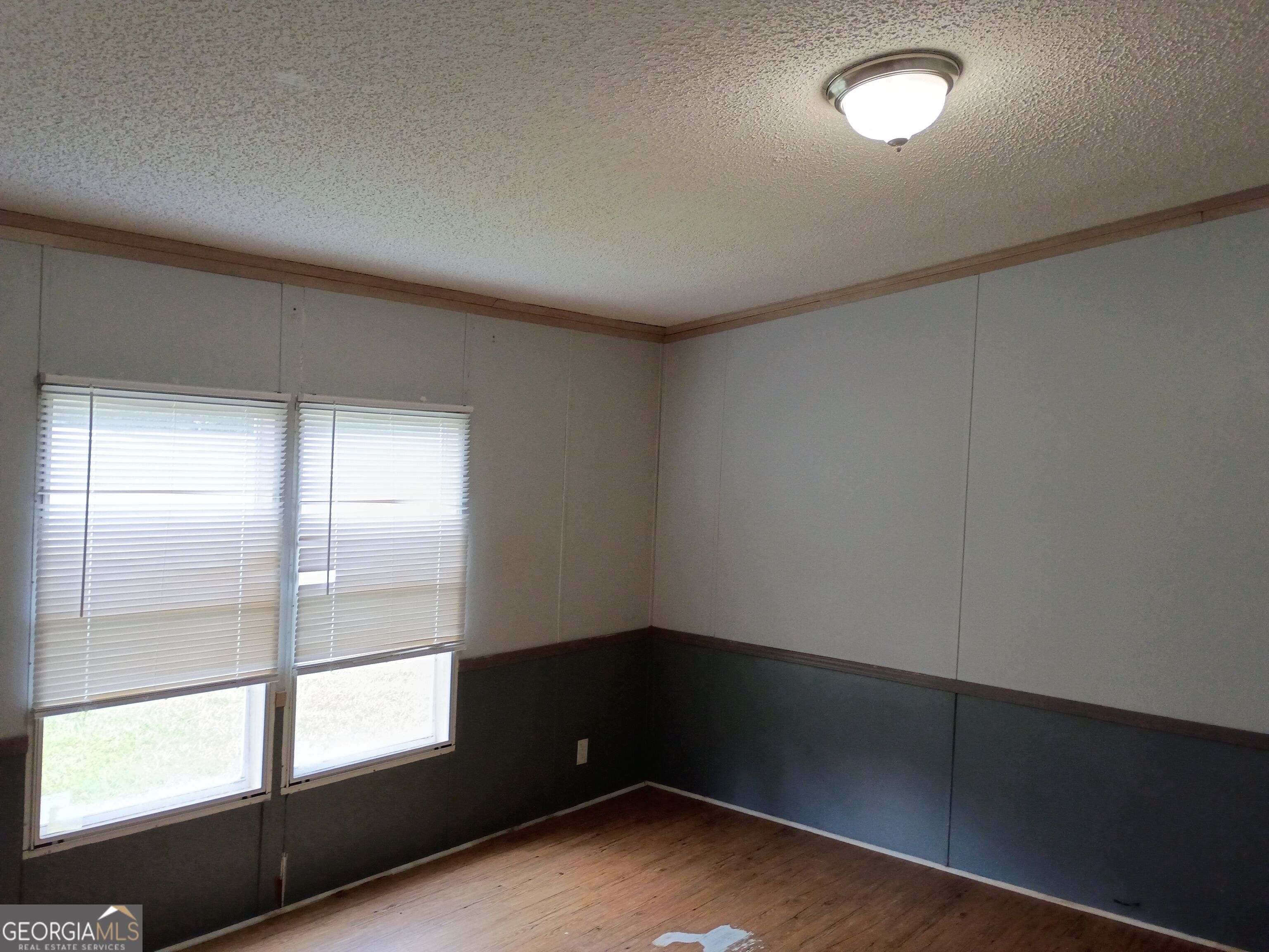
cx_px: 634
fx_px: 1063
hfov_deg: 61.7
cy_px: 476
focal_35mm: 29
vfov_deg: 48.2
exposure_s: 1/60
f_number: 1.8
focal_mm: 4.27
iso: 230
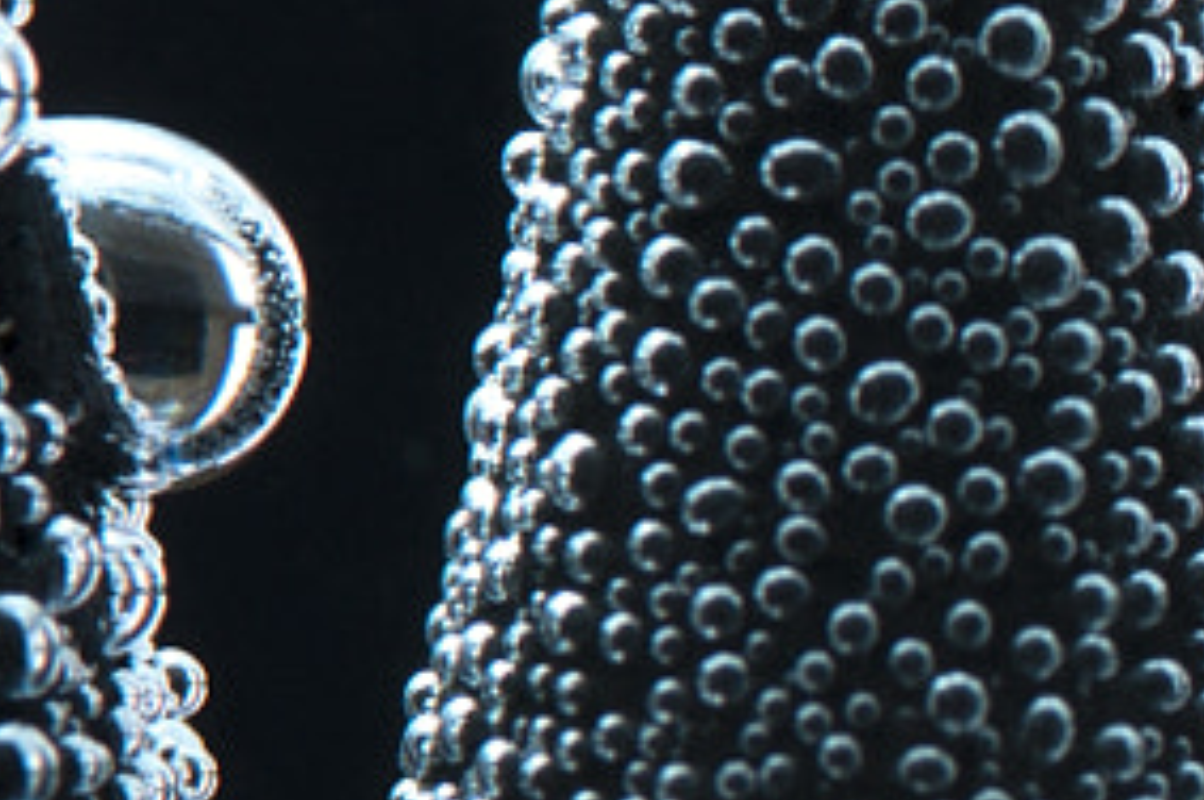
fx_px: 25388
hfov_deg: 2.7
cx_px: 3233
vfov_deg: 1.8
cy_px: 1081
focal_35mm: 760
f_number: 18
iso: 100
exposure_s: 1/80
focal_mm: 105
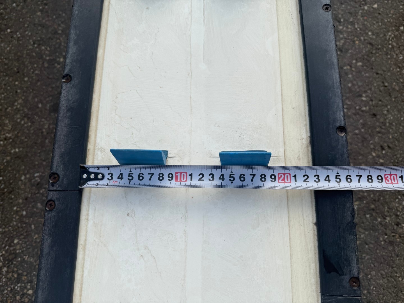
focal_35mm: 24
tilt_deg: -73.3
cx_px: 202
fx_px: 280
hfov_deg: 71.6
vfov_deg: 56.8
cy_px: 152
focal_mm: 6.76
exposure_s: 1/3279
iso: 80
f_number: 1.78
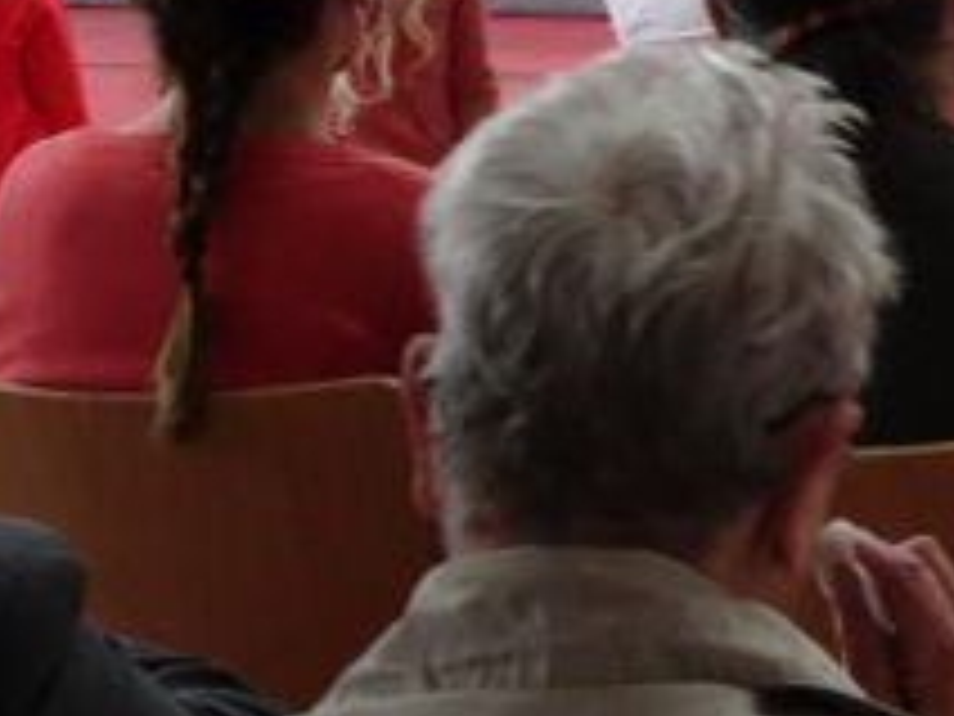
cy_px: -356
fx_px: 5154
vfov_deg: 7.8
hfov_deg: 10.3
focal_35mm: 187
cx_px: 1400
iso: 800
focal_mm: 10.59
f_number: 4.5
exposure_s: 1/40
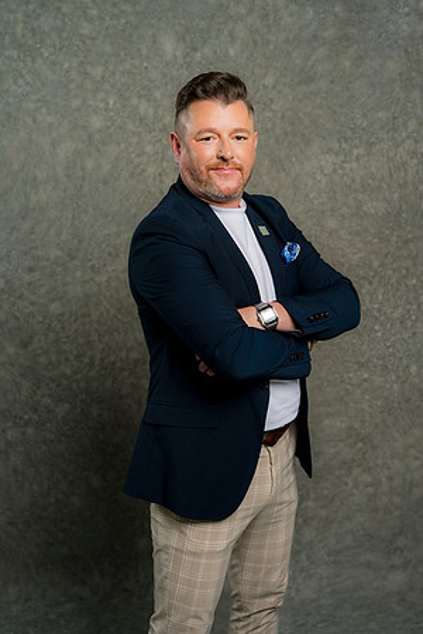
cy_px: 317
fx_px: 969
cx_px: 212
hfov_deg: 24.6
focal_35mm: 55
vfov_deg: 36.2
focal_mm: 55
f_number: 4
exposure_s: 1/160
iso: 125
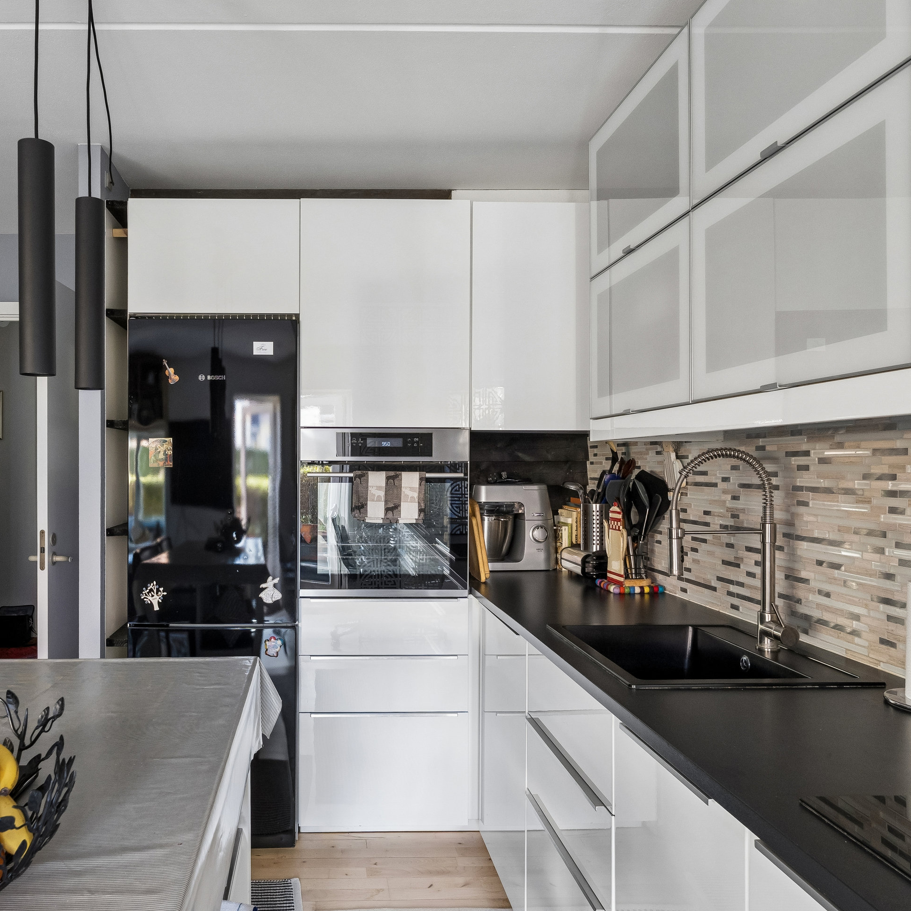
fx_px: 752
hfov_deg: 61.5
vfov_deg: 62.4
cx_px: 338
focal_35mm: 25
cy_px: 469
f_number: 7.1
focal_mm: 12.8
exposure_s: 1/1.67
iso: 400
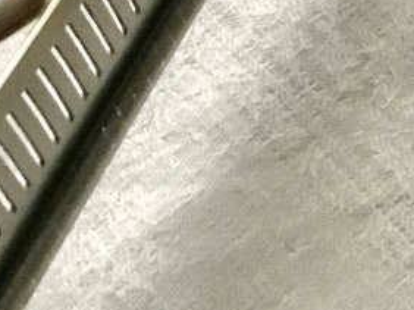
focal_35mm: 132
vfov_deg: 10.9
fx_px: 1577
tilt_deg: -51.8
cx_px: 756
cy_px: -112
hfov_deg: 13.4
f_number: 2.4
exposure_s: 1/33
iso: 200
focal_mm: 3.3
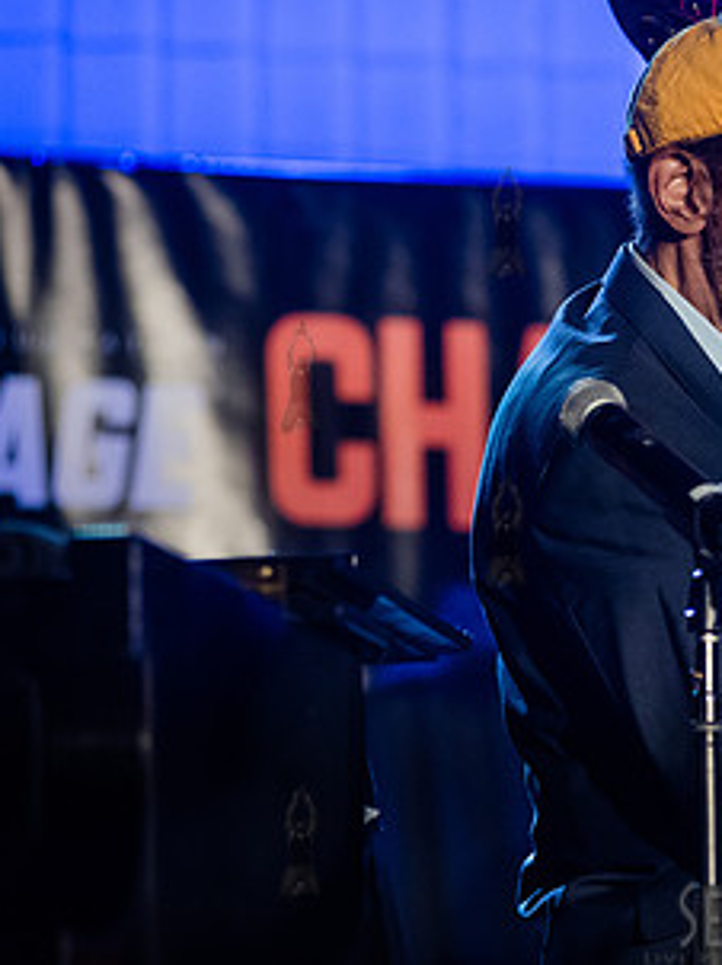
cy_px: 375
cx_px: 917
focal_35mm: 222
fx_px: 6183
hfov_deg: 6.6
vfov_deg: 8.9
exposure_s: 1/800
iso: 5000
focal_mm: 120
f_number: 4
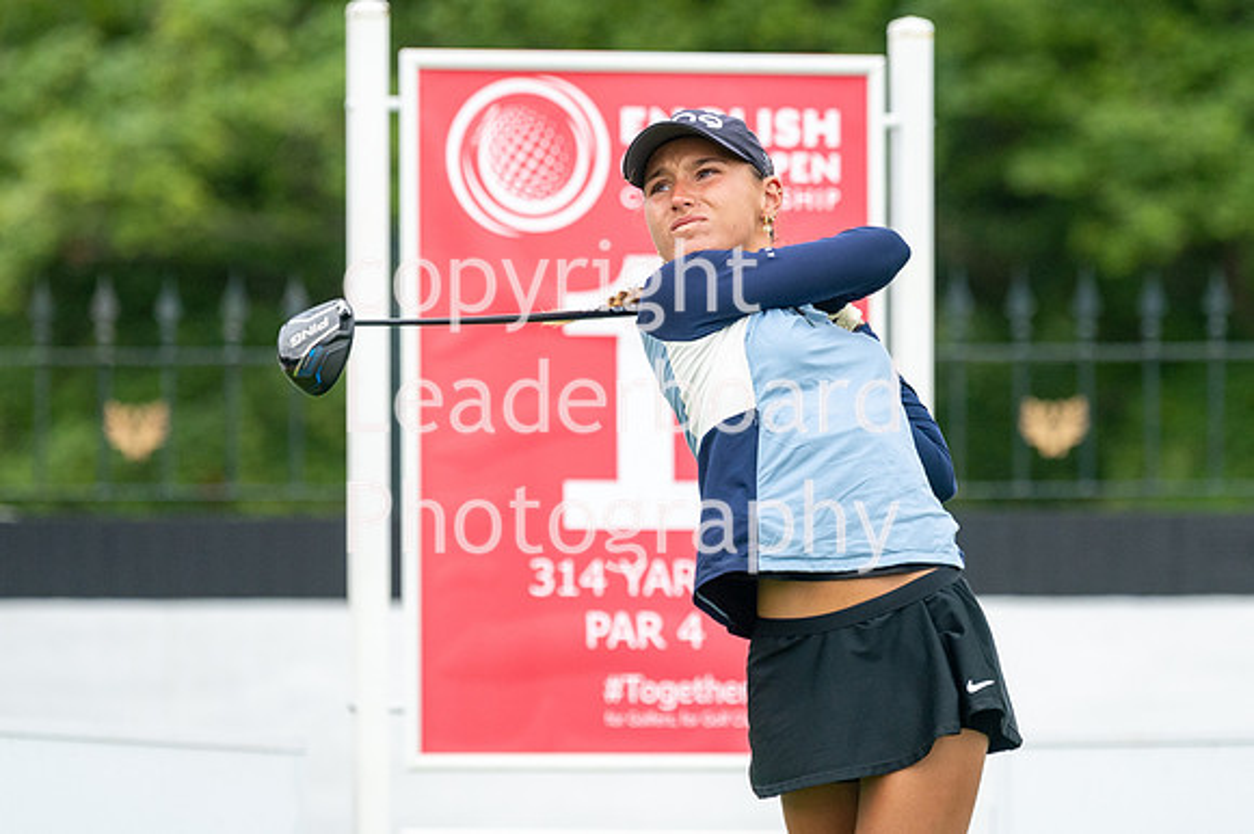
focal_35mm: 553
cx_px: 642
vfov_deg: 2.5
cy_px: 322
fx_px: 19236
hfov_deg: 3.7
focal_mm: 300
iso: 400
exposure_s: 1/1250
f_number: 5
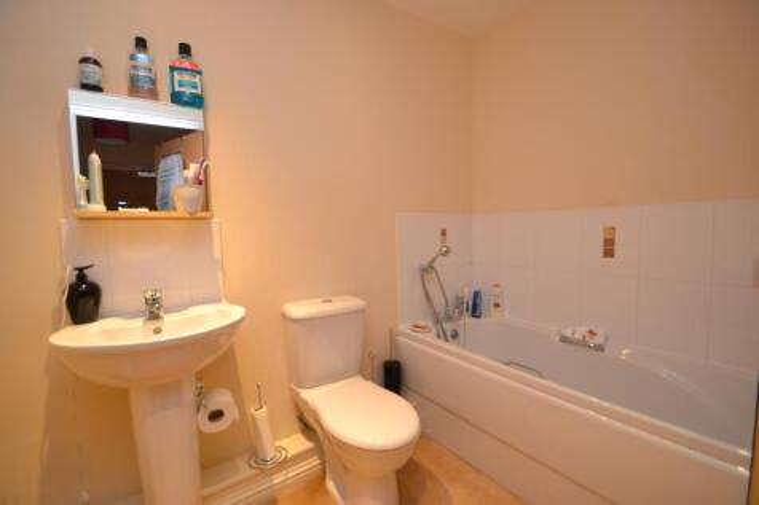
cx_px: 380
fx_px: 316
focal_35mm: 15
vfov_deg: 77.3
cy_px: 252
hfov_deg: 100.4
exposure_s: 1/60
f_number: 3.5
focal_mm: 10
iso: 800
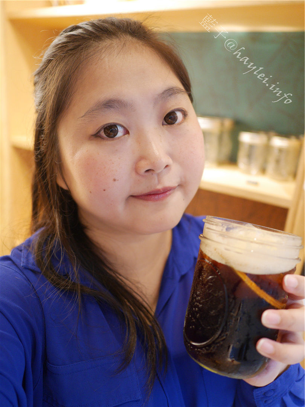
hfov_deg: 46.8
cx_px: 152
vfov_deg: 60.0
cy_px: 204
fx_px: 352
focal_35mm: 30
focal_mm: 15
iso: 800
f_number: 1.7
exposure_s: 1/125
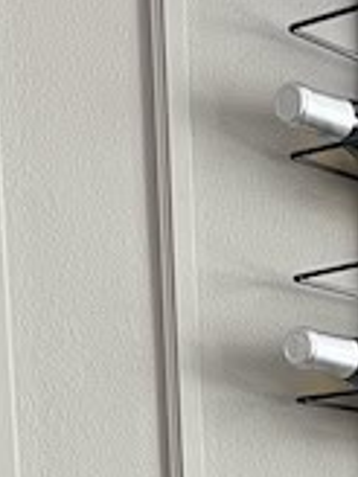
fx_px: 1751
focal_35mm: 127
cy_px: 905
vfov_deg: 13.6
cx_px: 259
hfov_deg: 11.6
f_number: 1.6
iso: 100
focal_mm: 5.1
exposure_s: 1/60
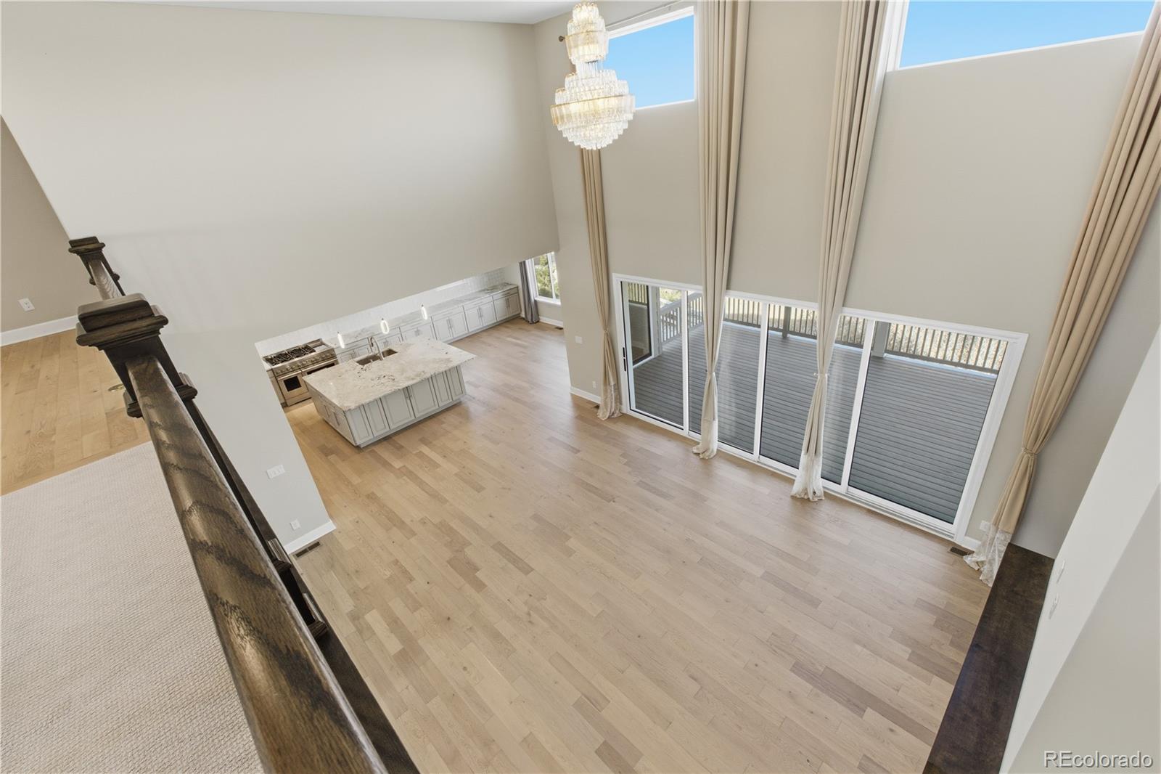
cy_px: 387
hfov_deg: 100.4
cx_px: 580
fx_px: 484
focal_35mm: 15
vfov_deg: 77.3
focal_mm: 10
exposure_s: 1/480
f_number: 8
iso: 500
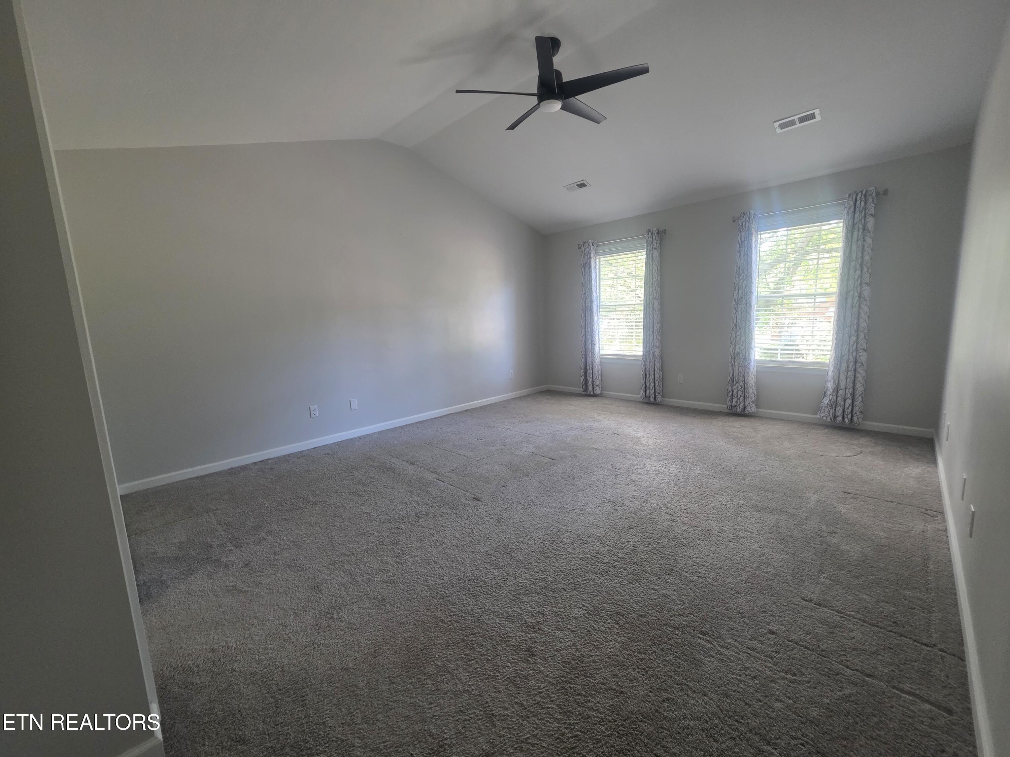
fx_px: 379
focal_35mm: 13
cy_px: 378
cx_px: 505
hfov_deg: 106.2
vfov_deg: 89.9
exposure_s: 1/60
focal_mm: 2.2
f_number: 1.9
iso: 250
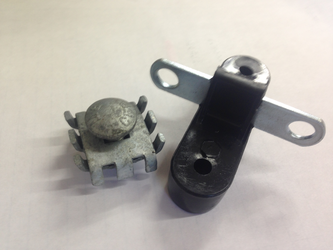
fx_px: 317
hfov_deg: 55.4
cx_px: 166
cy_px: 125
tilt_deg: -51.0
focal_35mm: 33
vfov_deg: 42.9
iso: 50
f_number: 2.4
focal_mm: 4.12
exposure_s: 1/30
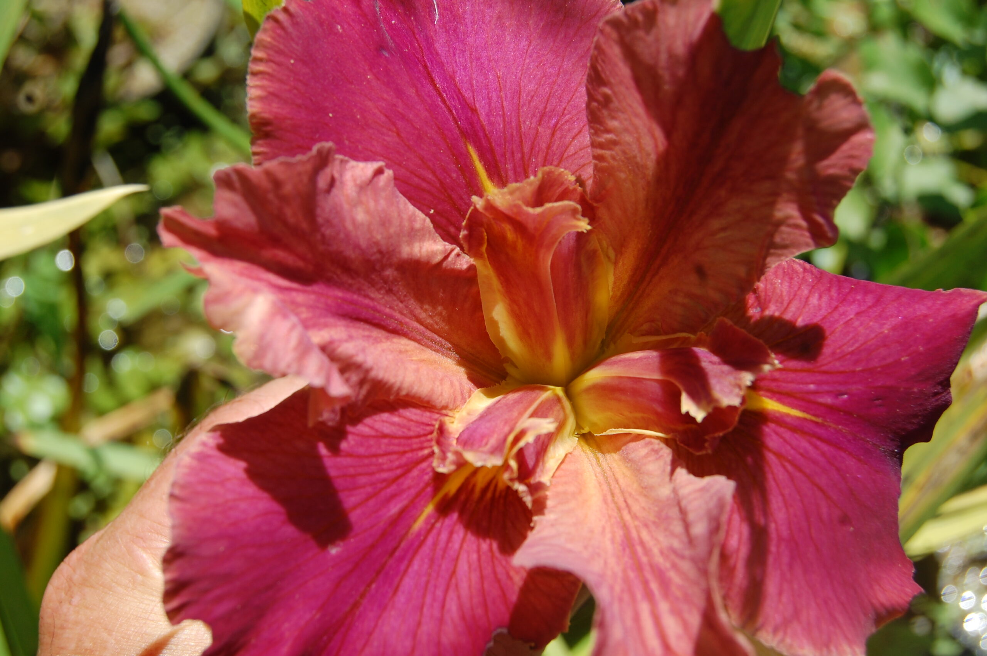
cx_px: 494
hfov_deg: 38.9
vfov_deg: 26.4
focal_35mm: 51
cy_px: 328
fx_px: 1397
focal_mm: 34
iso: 200
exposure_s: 1/320
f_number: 9
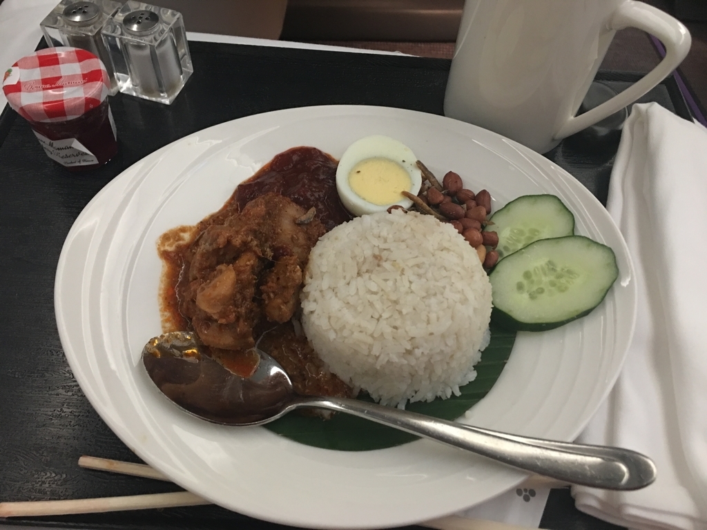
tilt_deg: -49.9
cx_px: 354
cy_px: 265
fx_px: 592
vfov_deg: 48.2
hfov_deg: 61.7
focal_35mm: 29
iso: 100
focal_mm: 4.15
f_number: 2.2
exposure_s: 1/4
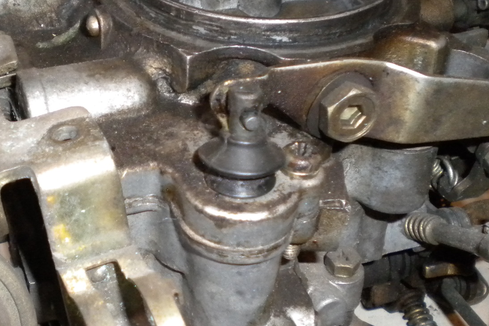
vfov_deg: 21.2
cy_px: 179
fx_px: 869
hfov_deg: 31.0
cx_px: 136
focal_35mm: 64
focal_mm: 6.3
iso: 400
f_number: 3.1
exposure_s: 1/30
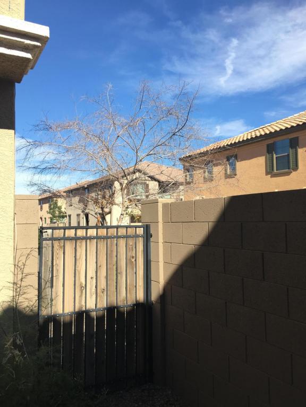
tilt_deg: +2.4
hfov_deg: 48.2
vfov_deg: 61.7
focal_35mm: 29
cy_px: 204
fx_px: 342
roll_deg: +1.3
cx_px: 153
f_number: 2.2
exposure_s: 1/894
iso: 25
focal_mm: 4.15
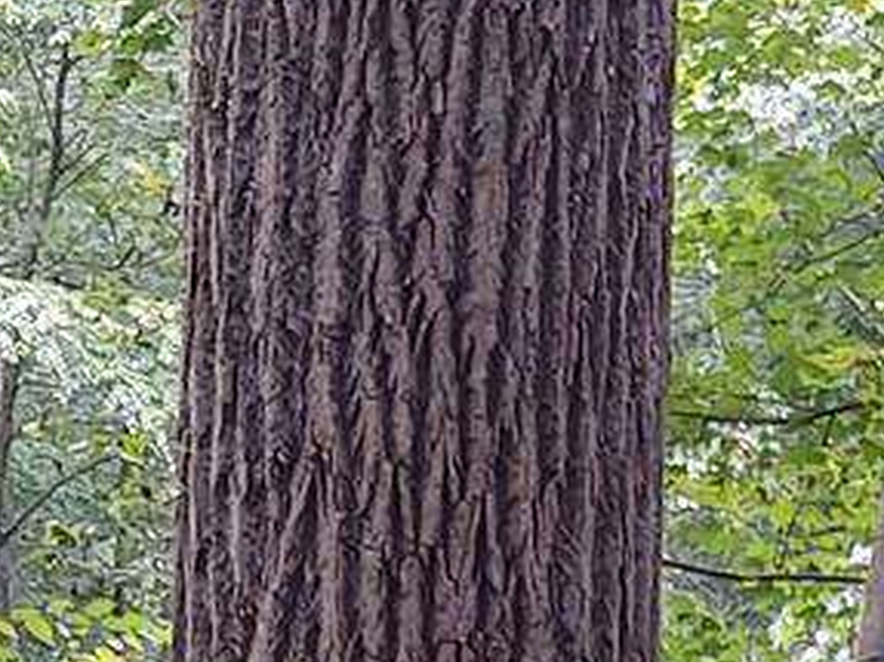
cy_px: 2131
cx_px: 690
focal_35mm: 193
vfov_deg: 6.8
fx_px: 4927
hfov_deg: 10.2
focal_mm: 4.75
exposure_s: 1/50
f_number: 1.7
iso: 114
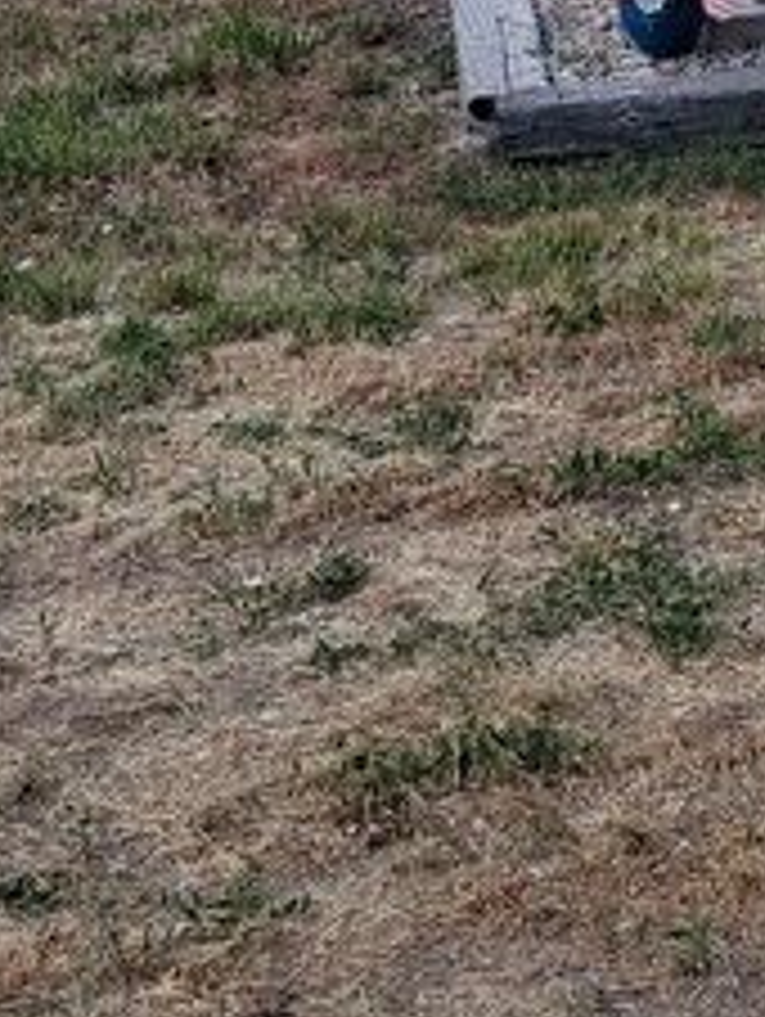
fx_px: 2706
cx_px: 945
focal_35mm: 92
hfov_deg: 15.4
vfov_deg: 20.0
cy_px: -184
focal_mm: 5.4
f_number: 1.8
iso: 40
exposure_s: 1/937
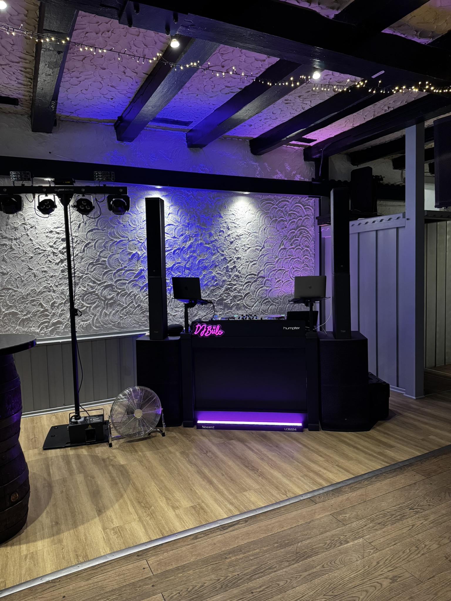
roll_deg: +1.4
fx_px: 417
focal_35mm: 24
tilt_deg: -3.1
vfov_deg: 71.6
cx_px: 226
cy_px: 300
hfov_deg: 56.8
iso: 500
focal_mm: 6.76
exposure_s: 1/59
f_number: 1.78
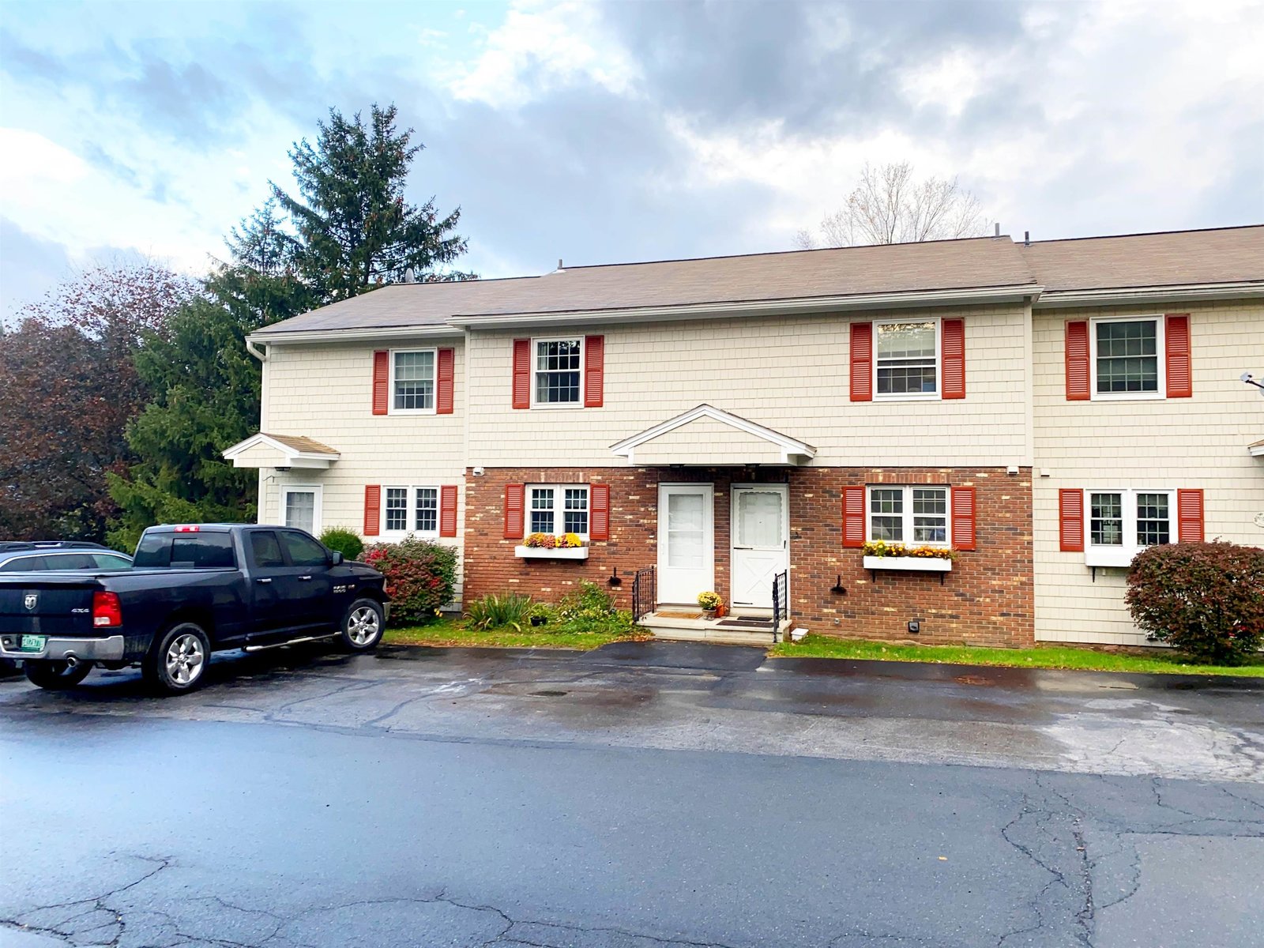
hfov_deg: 67.3
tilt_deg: +4.3
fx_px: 949
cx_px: 632
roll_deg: -1.2
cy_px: 474
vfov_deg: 53.1
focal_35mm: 26
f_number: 1.8
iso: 32
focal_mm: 4.25
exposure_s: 1/176
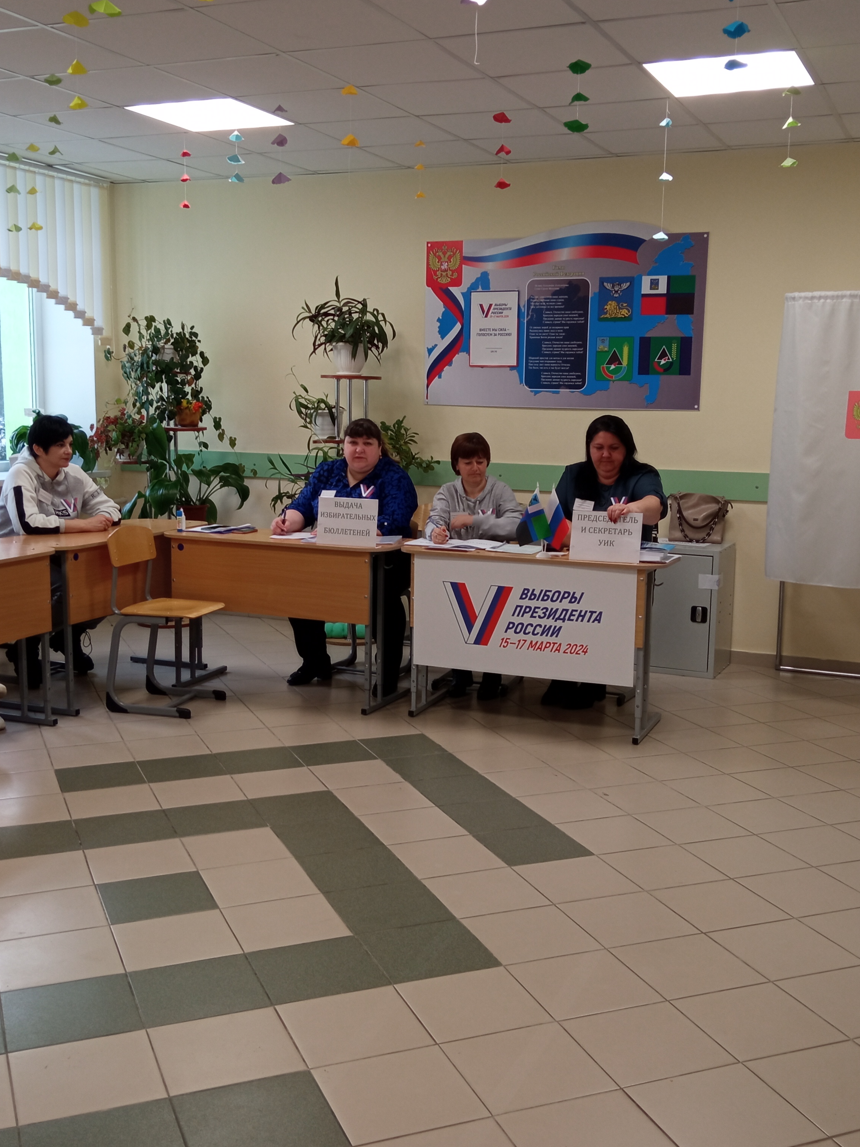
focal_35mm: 37
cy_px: 560
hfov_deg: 38.7
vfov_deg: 50.1
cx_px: 436
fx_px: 1226
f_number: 2.2
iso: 134
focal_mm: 3.79
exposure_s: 1/33.3
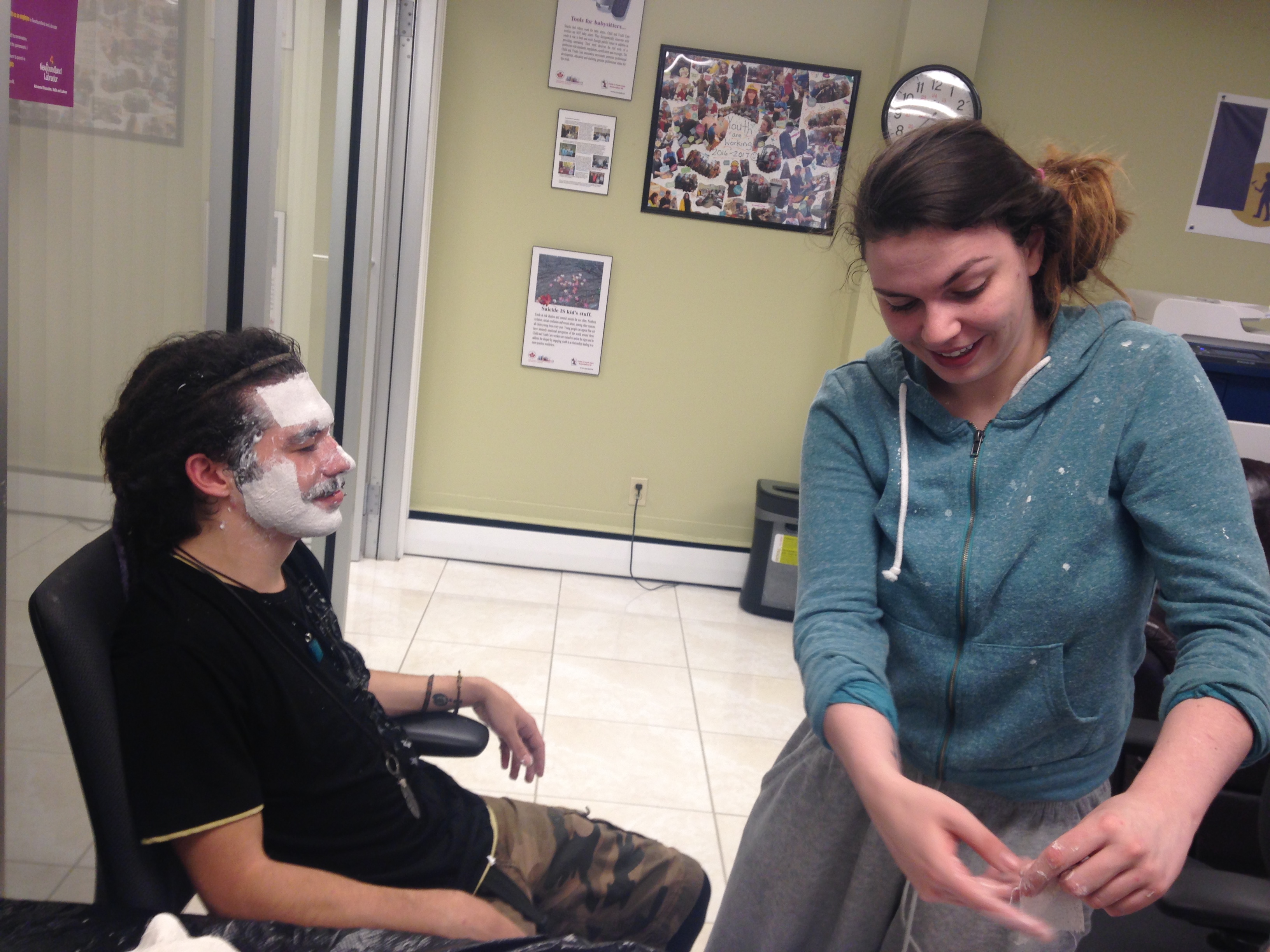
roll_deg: -7.1
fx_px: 1211
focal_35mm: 33
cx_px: 635
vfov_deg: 42.9
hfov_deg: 55.4
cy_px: 476
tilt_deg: -13.6
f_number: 2.4
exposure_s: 1/30
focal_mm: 4.12
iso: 50
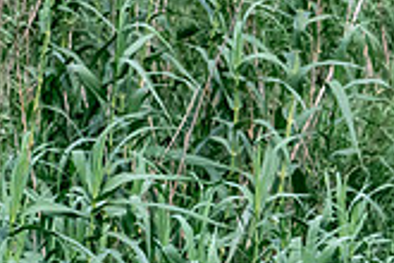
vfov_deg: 1.1
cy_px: 264
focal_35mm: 1210
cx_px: 518
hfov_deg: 1.7
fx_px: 13242
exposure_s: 1/2000
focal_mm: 230
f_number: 5.6
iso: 1250
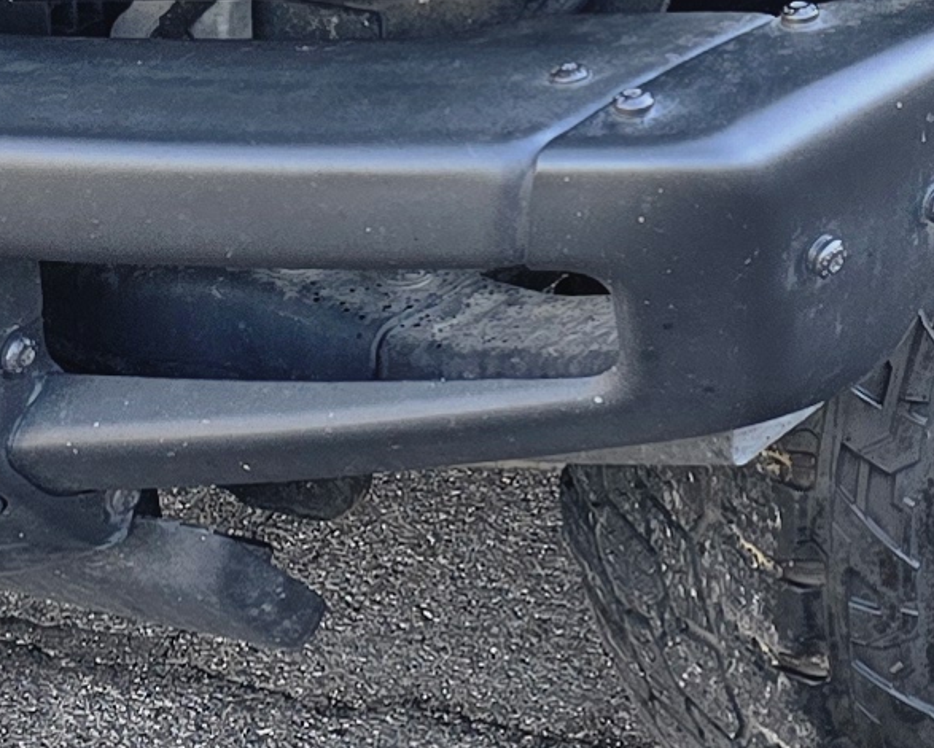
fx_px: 4231
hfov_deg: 12.4
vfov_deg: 9.6
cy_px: -598
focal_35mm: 153
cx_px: 934
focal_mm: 6.3
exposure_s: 1/120
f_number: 1.7
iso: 40
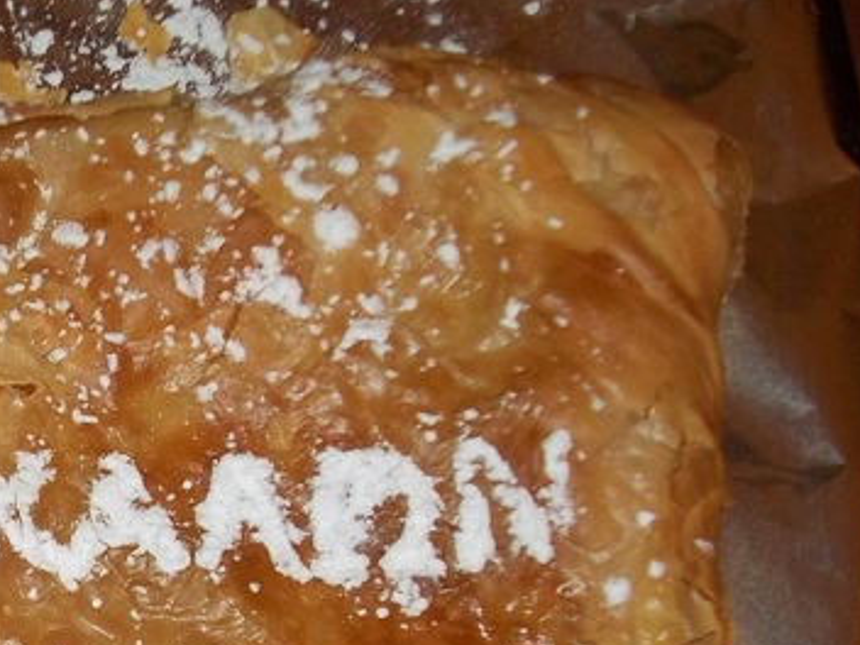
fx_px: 2310
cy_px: 718
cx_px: -283
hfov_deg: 19.3
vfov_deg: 15.5
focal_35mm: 93
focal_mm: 5.7
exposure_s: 1/30
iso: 80
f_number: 2.9
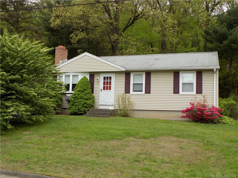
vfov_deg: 38.7
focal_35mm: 37
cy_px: 89
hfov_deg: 50.1
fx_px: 254
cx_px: 119
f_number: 3.5
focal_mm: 6.6
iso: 80
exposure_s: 1/250
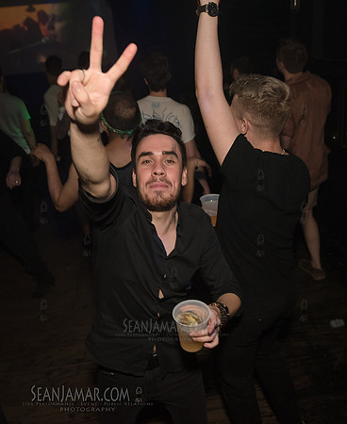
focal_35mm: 33
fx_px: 424
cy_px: 212
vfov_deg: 53.2
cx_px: 192
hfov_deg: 44.4
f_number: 4
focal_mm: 24
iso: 2000
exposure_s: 1/250
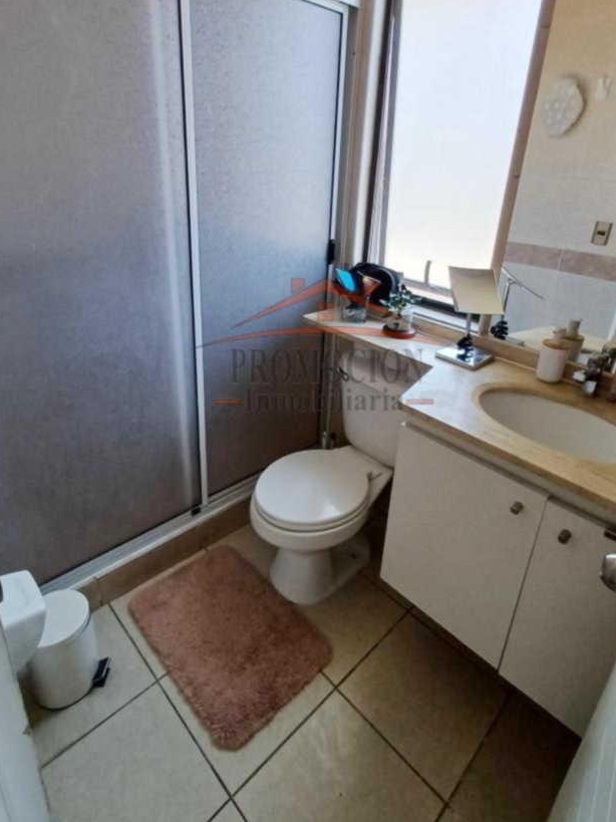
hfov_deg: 65.9
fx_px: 475
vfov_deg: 81.2
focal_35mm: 20
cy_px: 350
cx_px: 324
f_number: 2.2
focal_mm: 1.64
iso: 80
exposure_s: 1/50
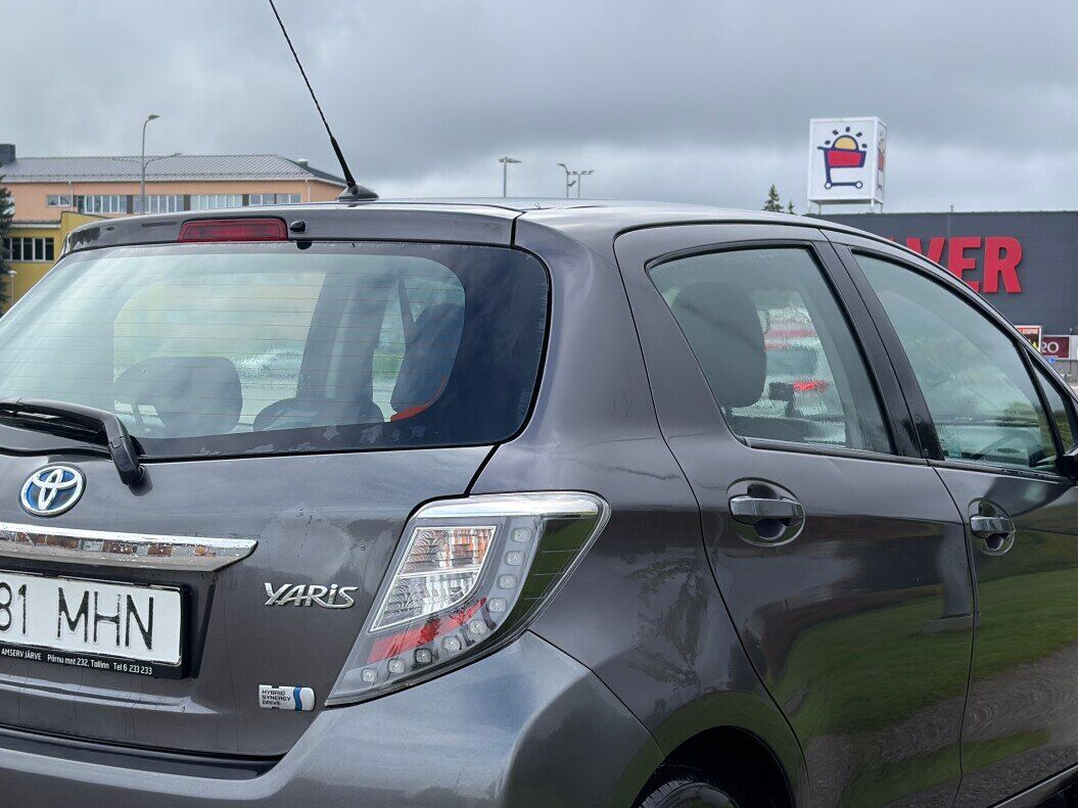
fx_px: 1899
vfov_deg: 23.9
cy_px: 514
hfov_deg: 31.6
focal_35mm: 61
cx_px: 457
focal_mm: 5.96
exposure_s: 1/1053
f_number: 1.6
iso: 32
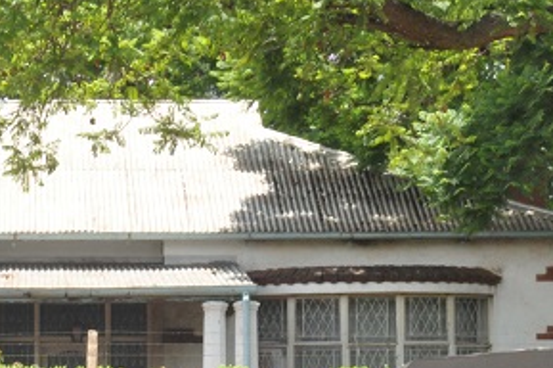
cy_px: 313
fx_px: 2041
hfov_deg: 15.2
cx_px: 19
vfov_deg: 10.2
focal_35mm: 133
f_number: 16
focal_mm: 40
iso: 1600
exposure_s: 1/200
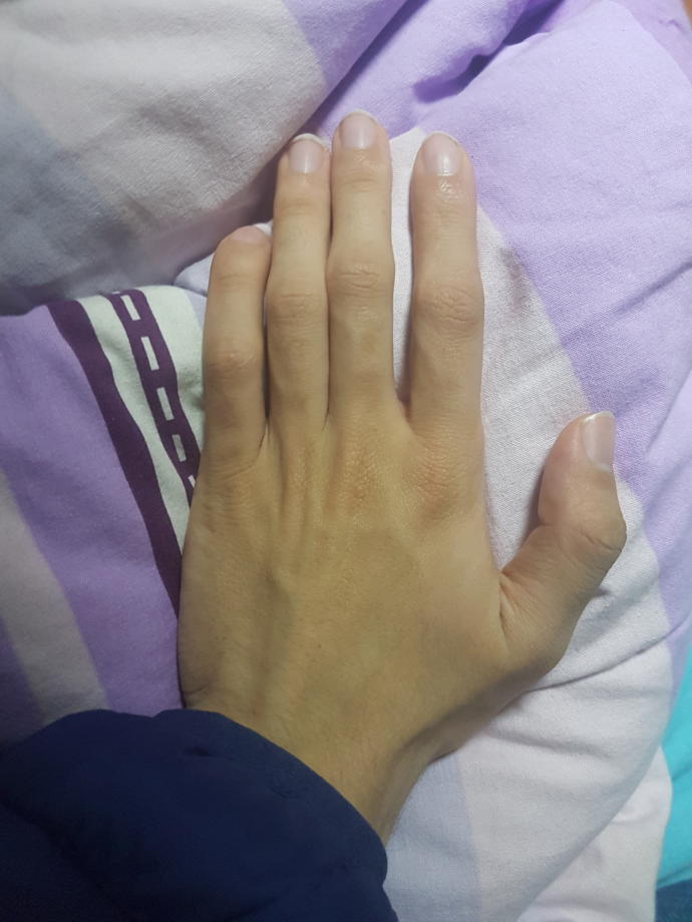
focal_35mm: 26
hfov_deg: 53.1
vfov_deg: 67.3
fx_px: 693
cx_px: 346
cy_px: 461
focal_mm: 4.2
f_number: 1.7
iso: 250
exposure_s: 1/25
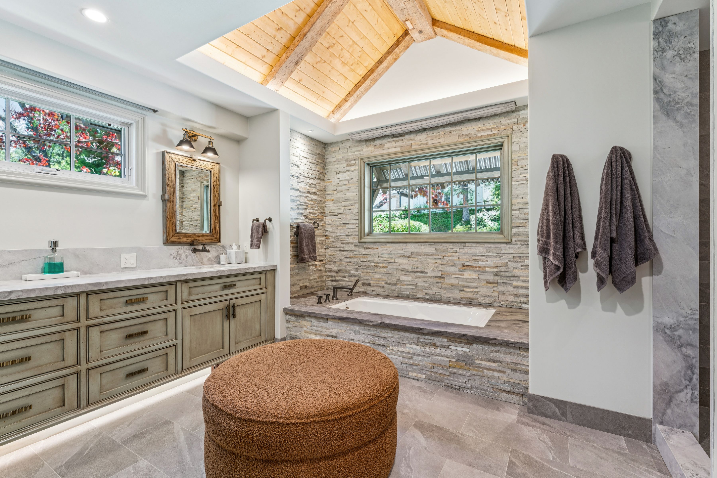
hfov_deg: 96.0
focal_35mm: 16
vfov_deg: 73.1
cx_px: 358
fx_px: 323
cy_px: 239
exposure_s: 1/1.67
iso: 100
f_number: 13
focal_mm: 16.2
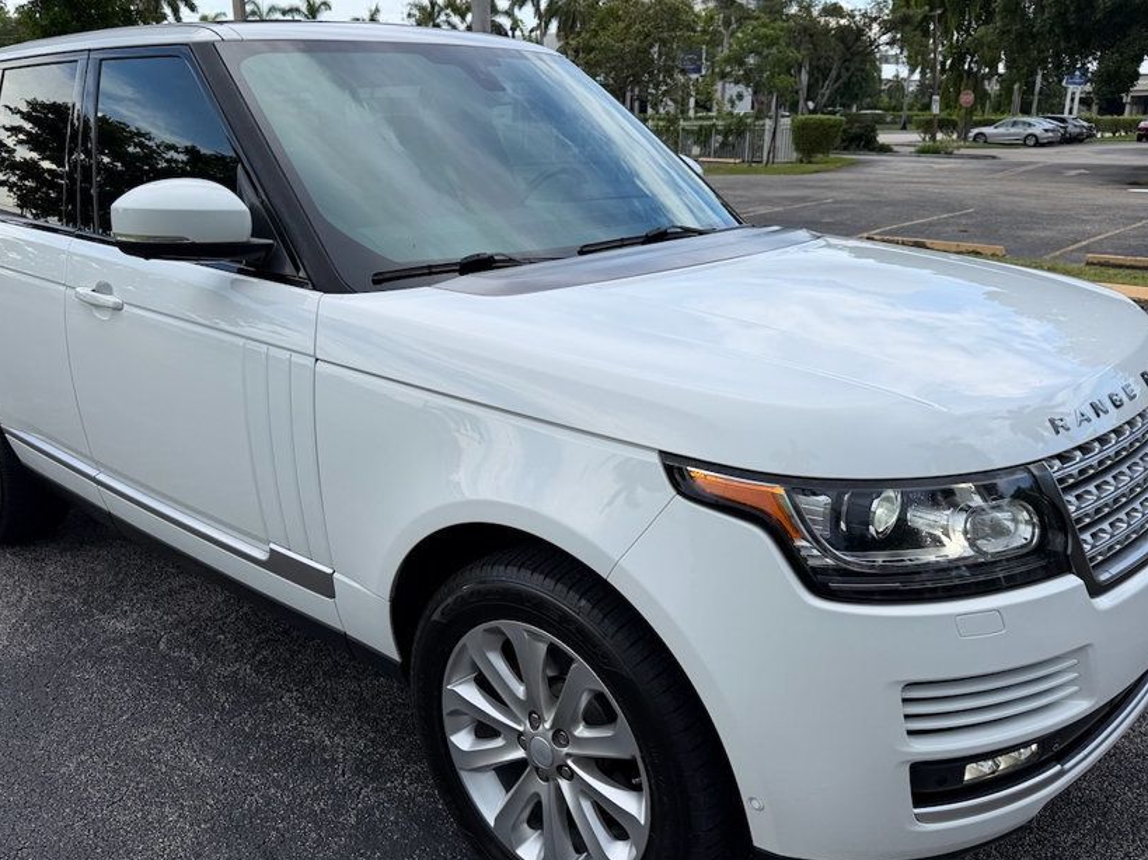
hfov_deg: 60.0
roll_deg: -0.9
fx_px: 995
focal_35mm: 30
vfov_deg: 46.8
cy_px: 448
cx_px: 552
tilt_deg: -18.3
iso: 80
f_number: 1.78
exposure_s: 1/2053
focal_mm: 6.76
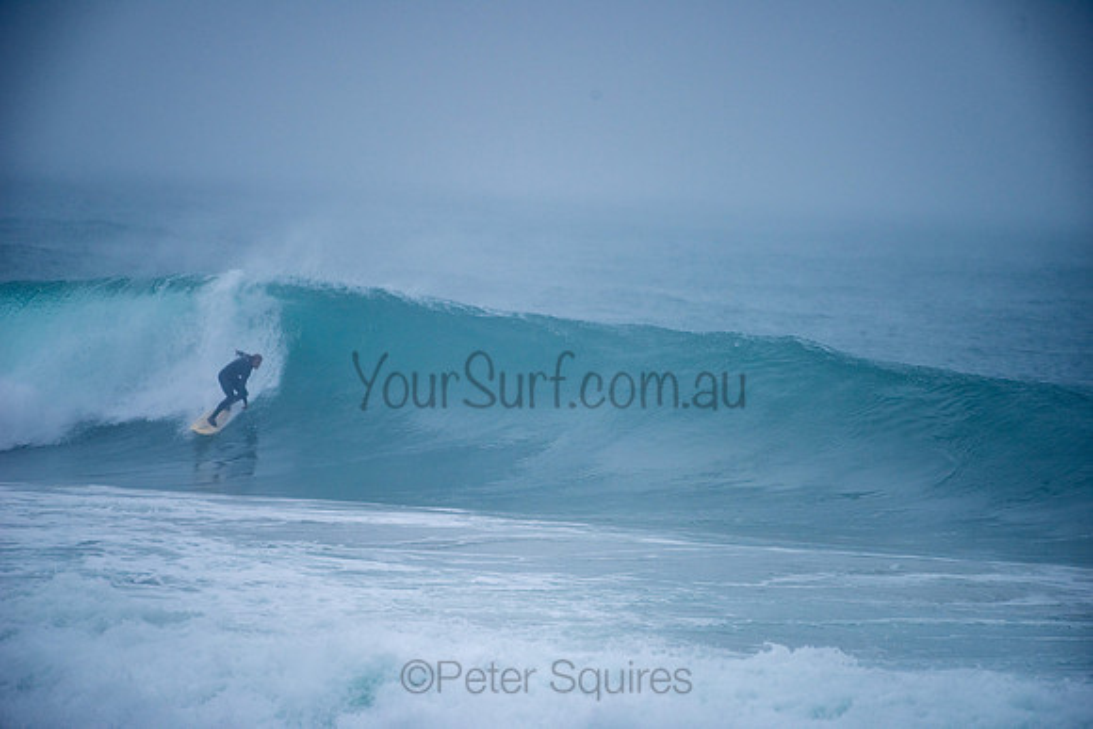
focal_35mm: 500
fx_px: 15183
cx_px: 546
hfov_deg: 4.1
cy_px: 364
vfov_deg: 2.8
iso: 250
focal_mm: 500
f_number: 5.6
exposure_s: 1/1000
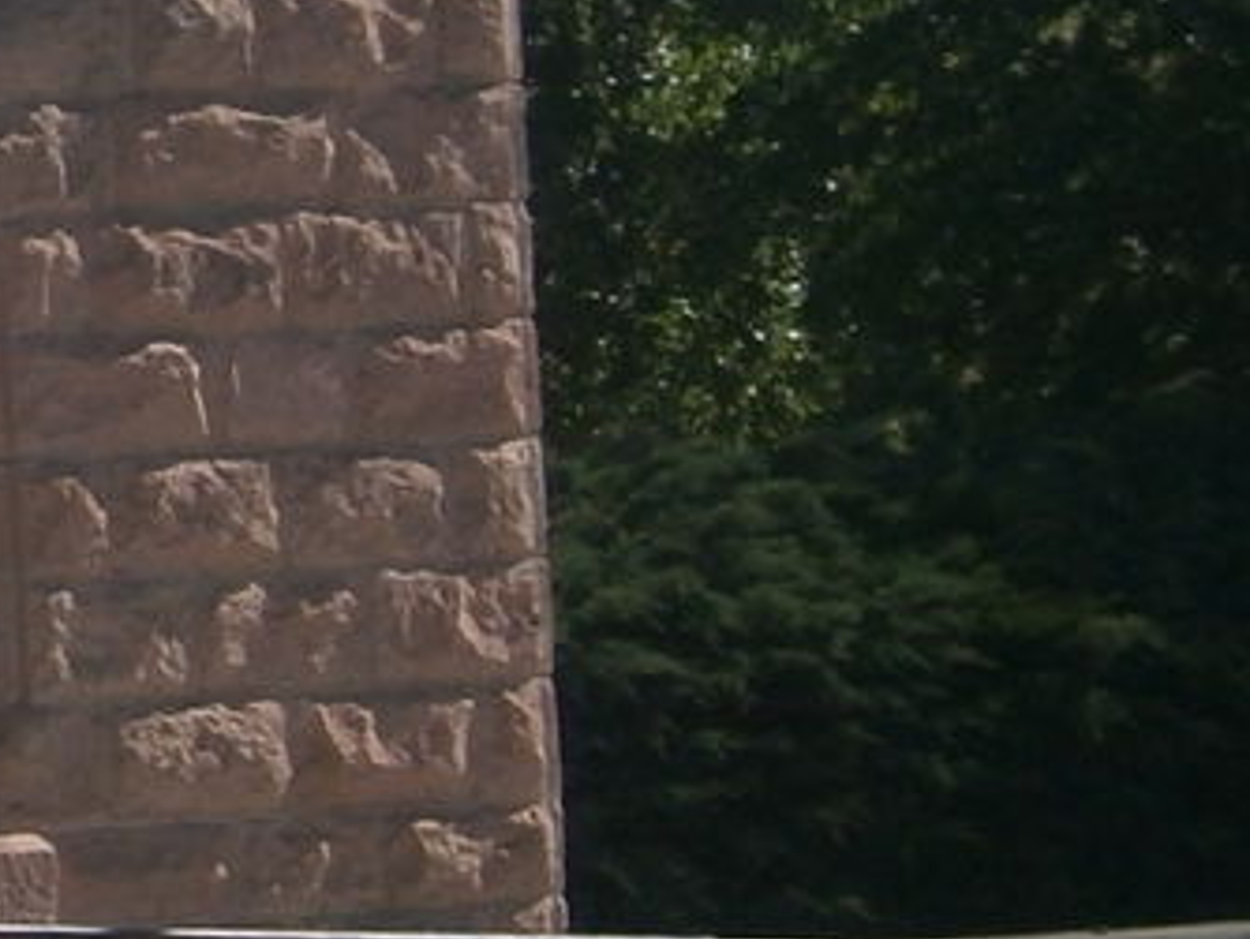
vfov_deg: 5.5
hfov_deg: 6.9
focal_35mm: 270
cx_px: -1916
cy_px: 374
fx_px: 9757
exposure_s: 1/1000
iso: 80
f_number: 3.4
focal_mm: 8.3
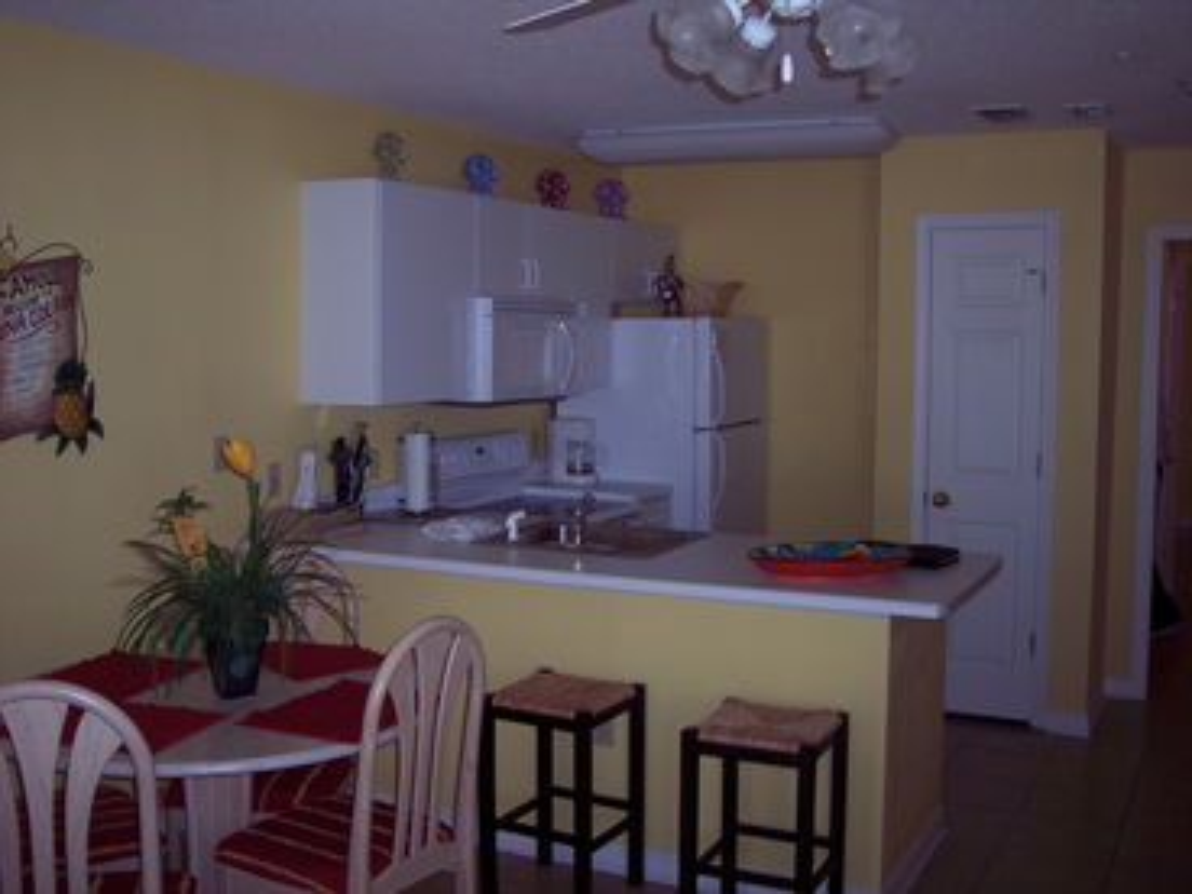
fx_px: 1343
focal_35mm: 39
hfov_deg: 47.9
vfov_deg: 36.8
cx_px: 596
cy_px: 447
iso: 100
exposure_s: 1/60
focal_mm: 8
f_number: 2.8
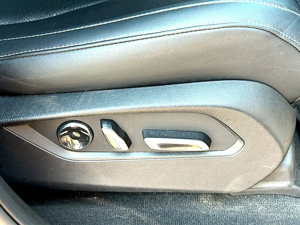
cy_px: 112
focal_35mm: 50
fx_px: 433
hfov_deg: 38.2
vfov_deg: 29.1
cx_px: 150
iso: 50
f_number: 1.78
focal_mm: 6.86
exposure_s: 1/78
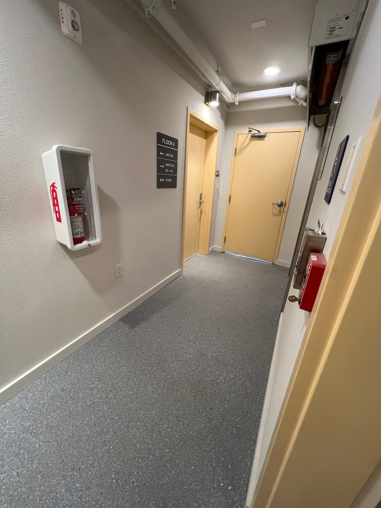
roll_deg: -2.3
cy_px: 254
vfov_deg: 106.2
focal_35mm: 13
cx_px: 190
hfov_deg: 89.9
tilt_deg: -20.9
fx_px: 191
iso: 160
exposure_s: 1/100
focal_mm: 1.57
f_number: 1.8
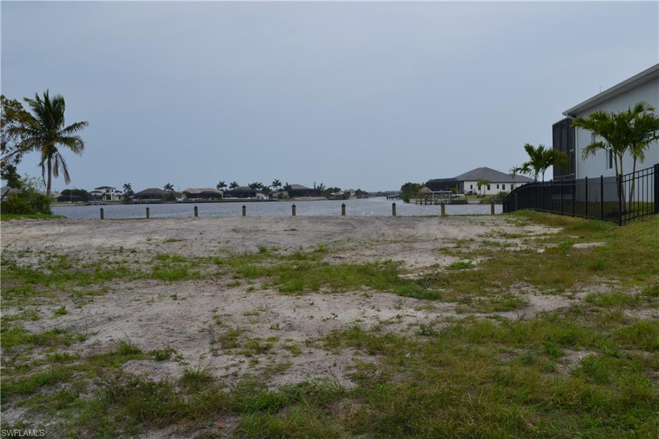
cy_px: 220
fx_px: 714
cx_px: 330
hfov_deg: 49.6
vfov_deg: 34.2
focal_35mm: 39
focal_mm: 26
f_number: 8
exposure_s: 1/250
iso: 100
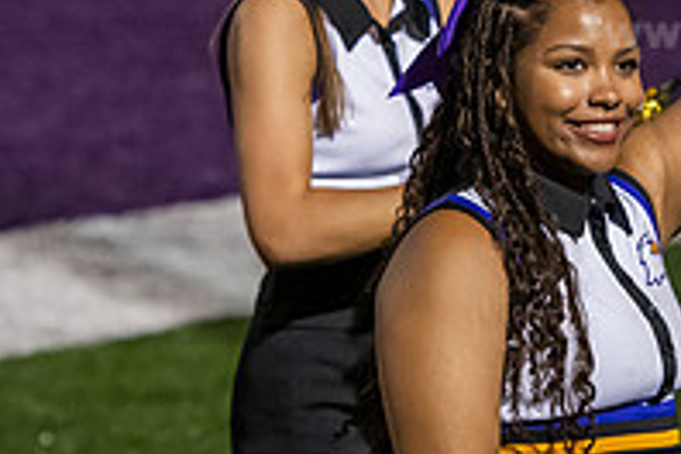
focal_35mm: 381
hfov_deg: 5.4
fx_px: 7207
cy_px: 105
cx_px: 447
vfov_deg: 3.6
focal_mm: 130
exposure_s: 1/500
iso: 4000
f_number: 3.5
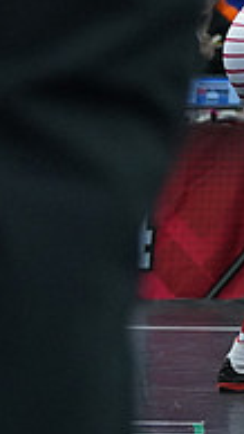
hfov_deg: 4.2
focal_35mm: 285
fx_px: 3281
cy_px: 121
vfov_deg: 7.6
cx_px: 627
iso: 6400
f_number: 2.8
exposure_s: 1/1250
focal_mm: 61
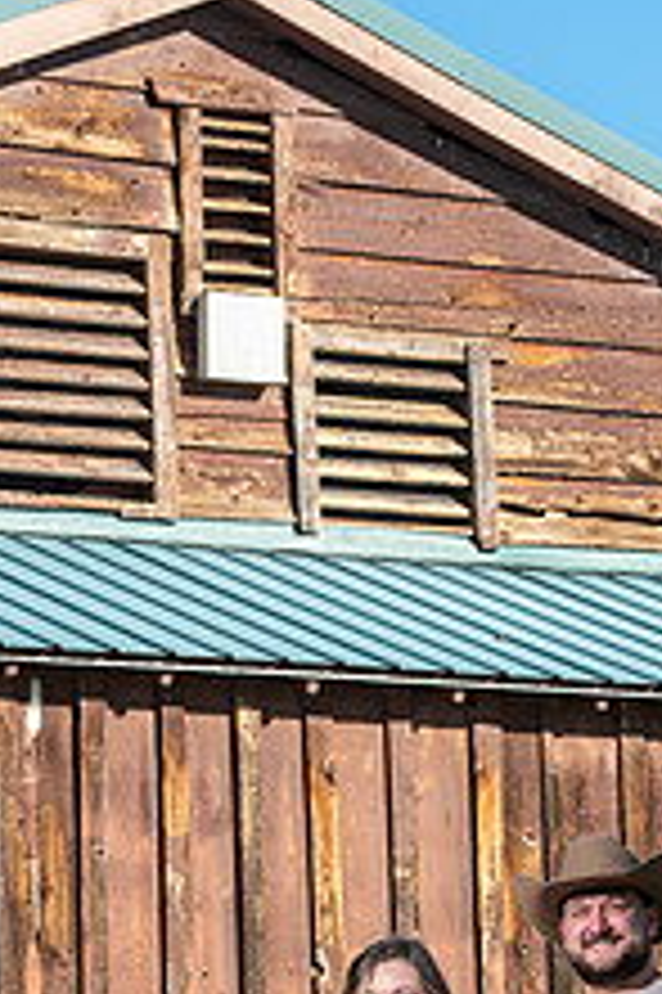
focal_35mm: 214
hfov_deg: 6.4
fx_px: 5912
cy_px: 913
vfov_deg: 9.6
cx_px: 522
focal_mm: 105
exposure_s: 1/250
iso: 160
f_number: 5.6
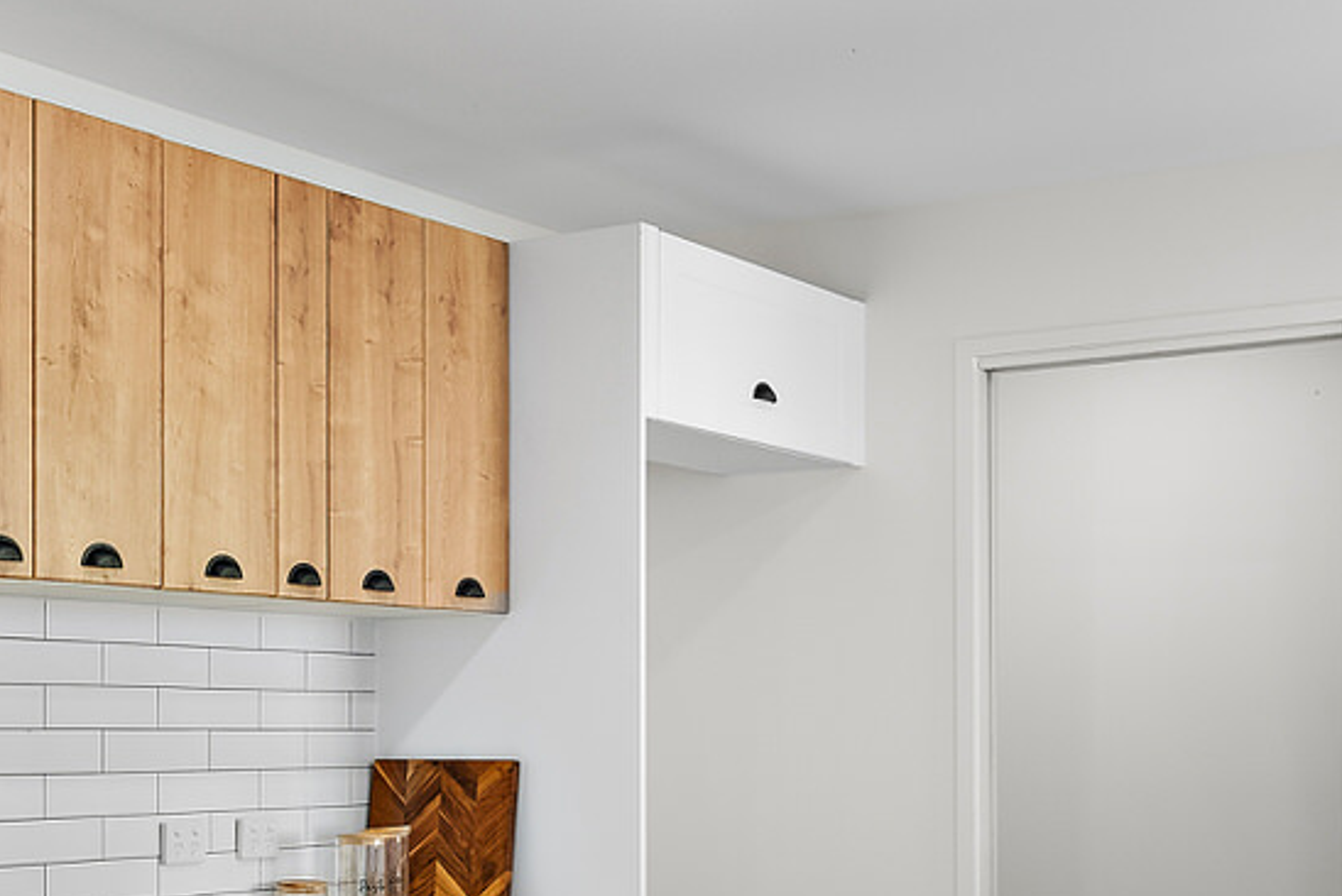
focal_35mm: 63
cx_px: 164
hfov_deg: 30.6
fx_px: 2350
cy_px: 688
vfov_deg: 21.4
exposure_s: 1/20
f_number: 8
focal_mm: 23
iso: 400
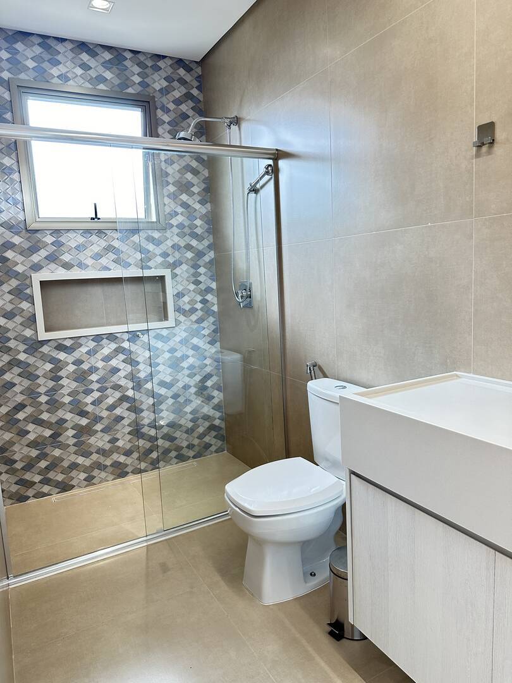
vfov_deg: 71.6
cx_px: 256
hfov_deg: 56.8
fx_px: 473
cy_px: 342
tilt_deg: -9.1
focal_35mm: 24
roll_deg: +2.9
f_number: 1.78
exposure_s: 1/60
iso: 200
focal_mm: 6.86
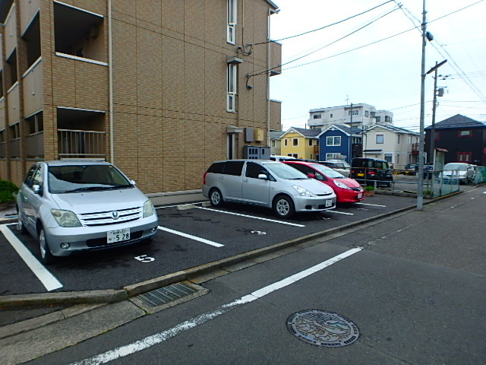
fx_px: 295
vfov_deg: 63.4
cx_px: 243
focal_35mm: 21
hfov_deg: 79.0
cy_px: 182
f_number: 3.5
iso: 125
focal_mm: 3.7
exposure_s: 1/500
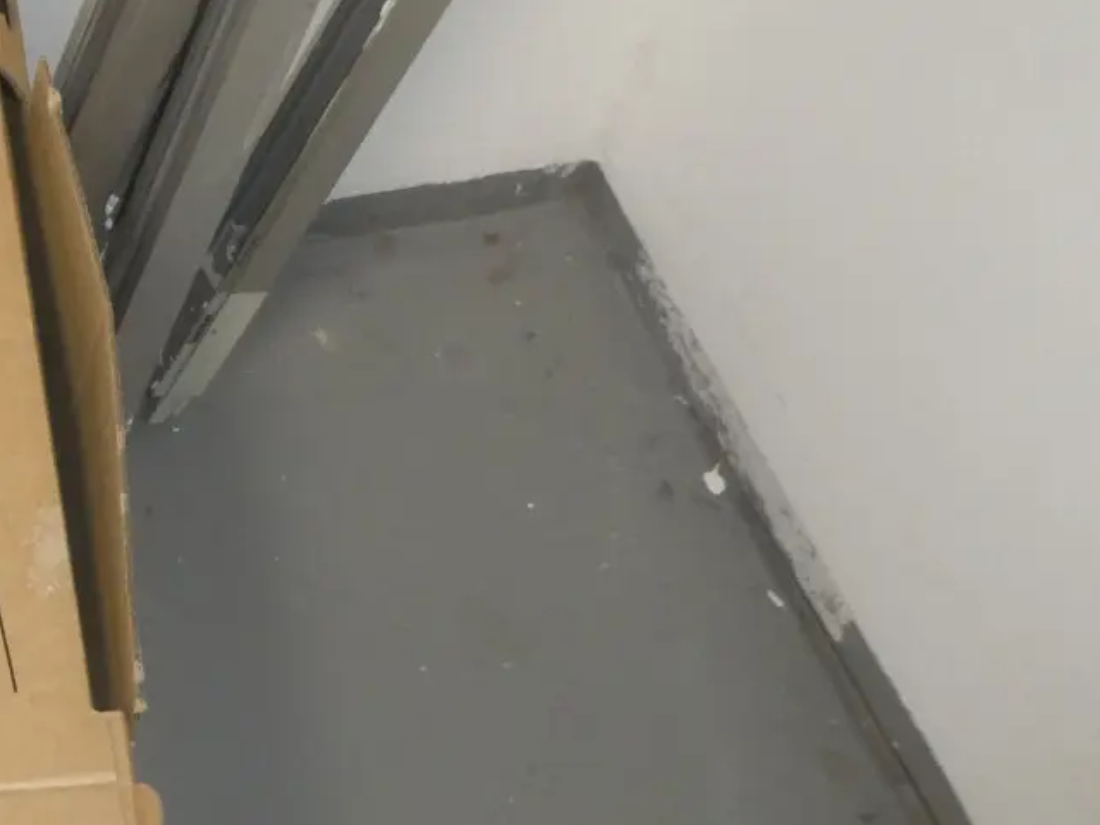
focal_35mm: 72
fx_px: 2288
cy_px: 521
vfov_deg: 20.4
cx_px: -394
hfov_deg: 23.4
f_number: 3.3
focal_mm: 4.3
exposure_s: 1/50
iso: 320
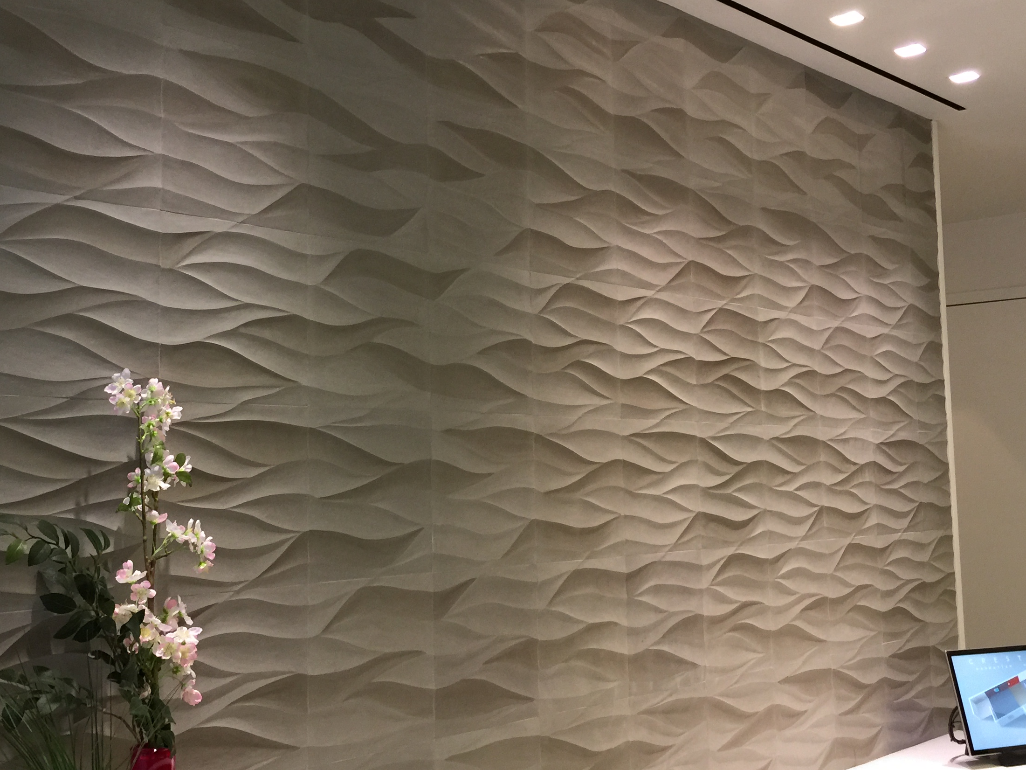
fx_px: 1275
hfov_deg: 43.8
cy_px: 362
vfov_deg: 33.6
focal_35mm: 43
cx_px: 447
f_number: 2.2
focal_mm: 4.15
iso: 80
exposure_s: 1/15
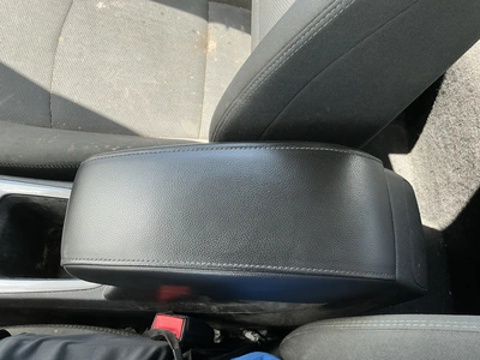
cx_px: 240
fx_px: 388
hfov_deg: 63.4
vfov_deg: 49.7
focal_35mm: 28
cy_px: 180
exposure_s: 1/122
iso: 32
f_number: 1.8
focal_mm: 3
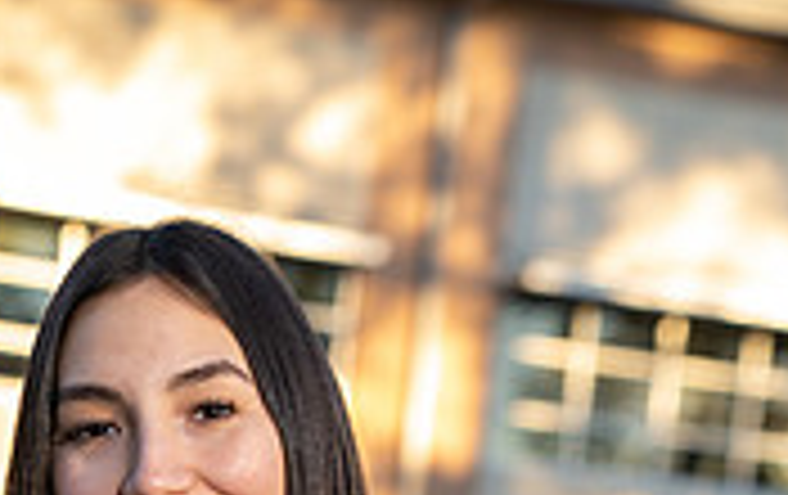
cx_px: 176
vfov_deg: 8.0
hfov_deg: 13.3
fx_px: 3377
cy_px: 1008
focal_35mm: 157
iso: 250
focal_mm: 60
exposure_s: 1/250
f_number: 3.5
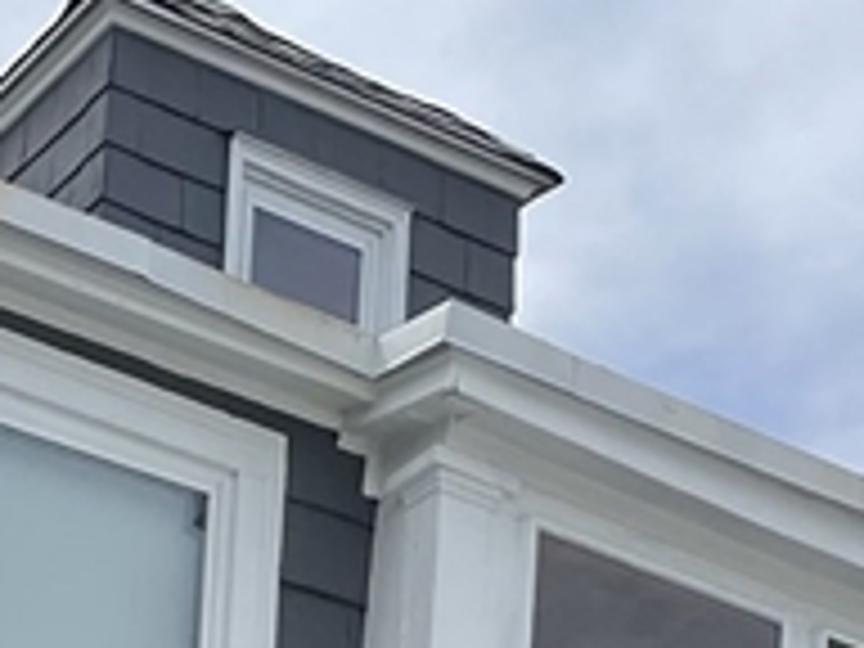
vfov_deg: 9.4
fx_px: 3469
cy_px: 1598
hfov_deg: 14.2
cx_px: 526
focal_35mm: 139
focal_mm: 4.2
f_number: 1.6
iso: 32
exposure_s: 1/3205
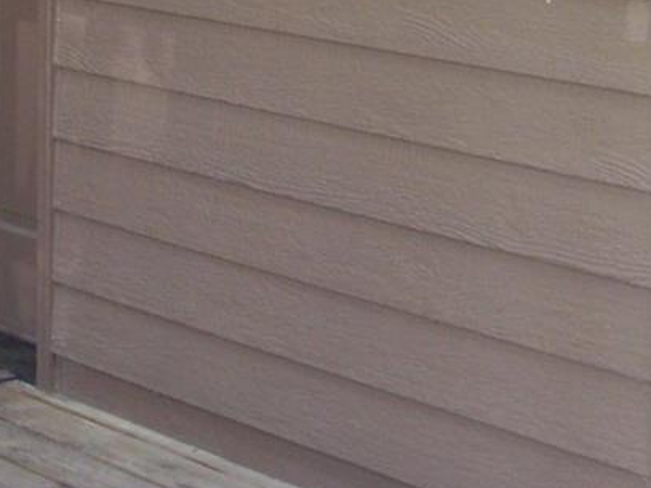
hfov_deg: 13.7
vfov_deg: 10.4
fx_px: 2632
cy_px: -104
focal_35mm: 140
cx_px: -112
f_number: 2.8
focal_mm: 7.9
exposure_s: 1/60
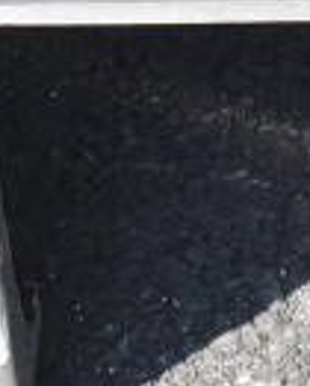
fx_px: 2257
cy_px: -336
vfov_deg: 9.3
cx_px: 375
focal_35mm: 197
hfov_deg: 7.8
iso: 1600
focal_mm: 20
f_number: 11
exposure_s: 1/500
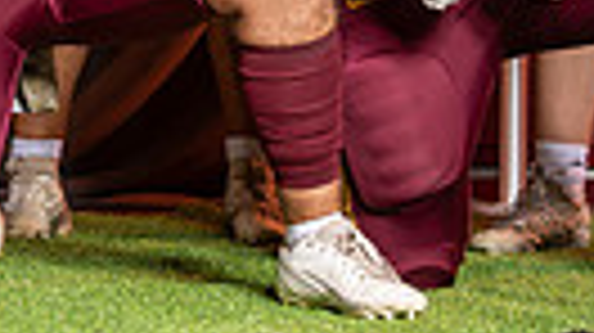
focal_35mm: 270
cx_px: -210
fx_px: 4249
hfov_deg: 7.9
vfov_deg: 4.4
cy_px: -259
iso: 80
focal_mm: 48
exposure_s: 1/160
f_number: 5.6
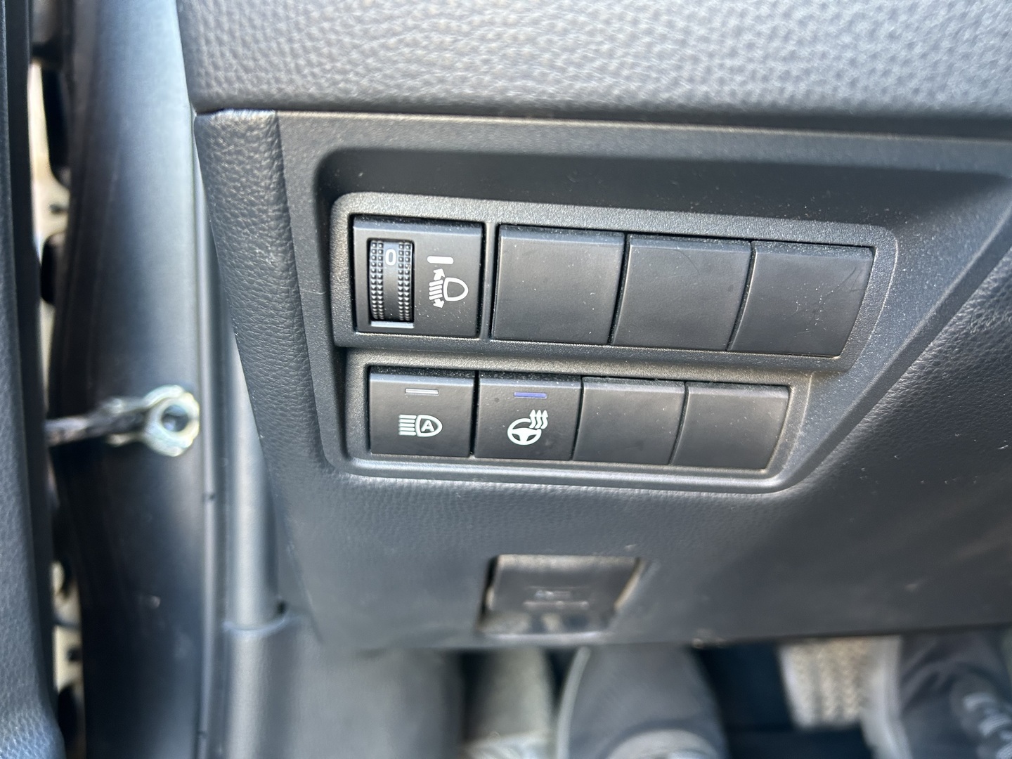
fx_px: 760
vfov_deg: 53.1
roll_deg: -2.9
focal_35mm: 26
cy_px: 380
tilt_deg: -16.8
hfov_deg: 67.3
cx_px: 506
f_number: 1.5
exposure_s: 1/60
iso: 250
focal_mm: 5.7
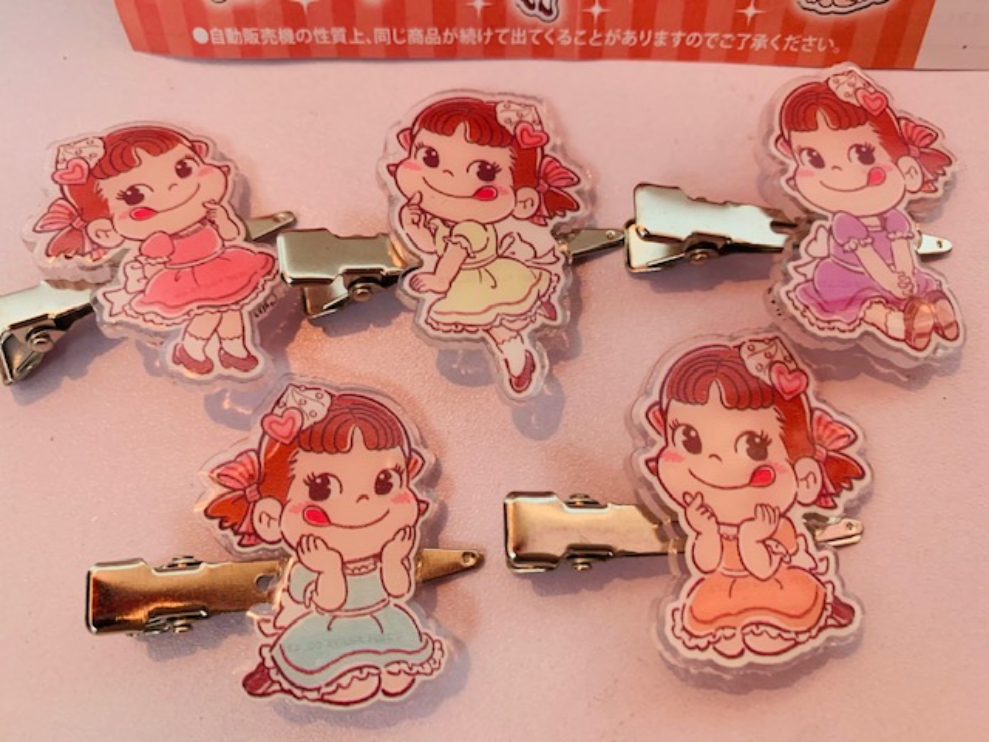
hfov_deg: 67.3
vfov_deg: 53.1
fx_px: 743
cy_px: 371
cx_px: 494
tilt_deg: -74.2
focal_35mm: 26
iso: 250
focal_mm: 4.25
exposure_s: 1/50
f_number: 1.8
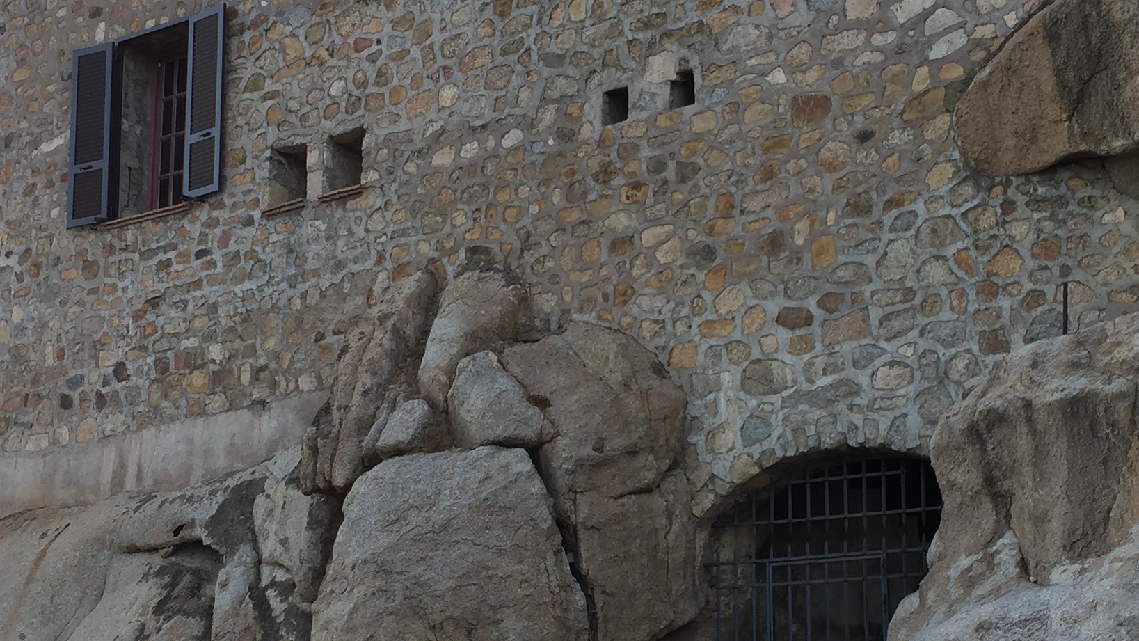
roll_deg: -0.2
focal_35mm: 63
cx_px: 706
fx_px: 1903
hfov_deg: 33.2
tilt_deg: +10.0
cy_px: 414
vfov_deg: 19.1
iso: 32
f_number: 2.2
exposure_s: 1/373
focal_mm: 4.15
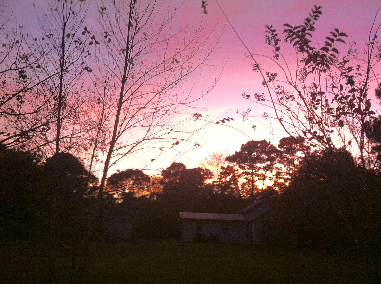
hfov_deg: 52.7
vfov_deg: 40.6
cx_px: 190
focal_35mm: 35
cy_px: 142
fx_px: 385
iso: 80
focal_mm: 3.85
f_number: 2.8
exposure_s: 1/24
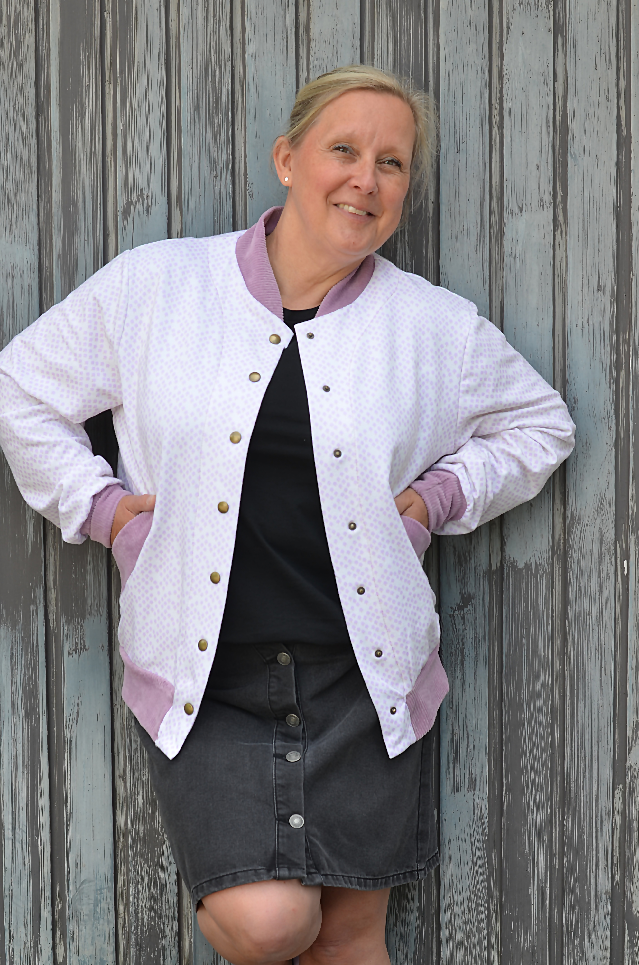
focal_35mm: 75
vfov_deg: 27.0
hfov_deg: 18.1
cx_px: 320
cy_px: 482
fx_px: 2006
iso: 200
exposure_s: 1/160
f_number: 6.3
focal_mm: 50
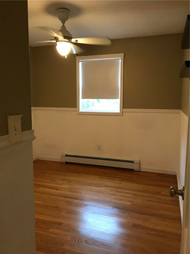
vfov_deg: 63.4
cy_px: 127
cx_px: 95
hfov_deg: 49.7
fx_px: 205
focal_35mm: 28
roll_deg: +0.0
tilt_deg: -5.8
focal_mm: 3.99
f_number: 1.8
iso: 100
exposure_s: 1/12
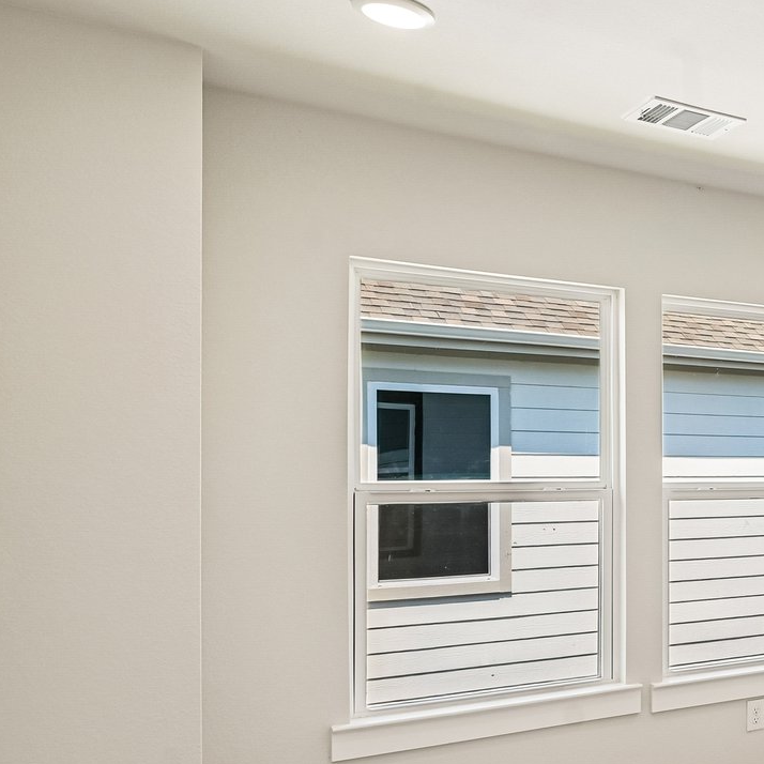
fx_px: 974
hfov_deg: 32.5
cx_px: 988
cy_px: 455
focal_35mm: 39
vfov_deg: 42.6
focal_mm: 16
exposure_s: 1/200
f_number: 8
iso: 400
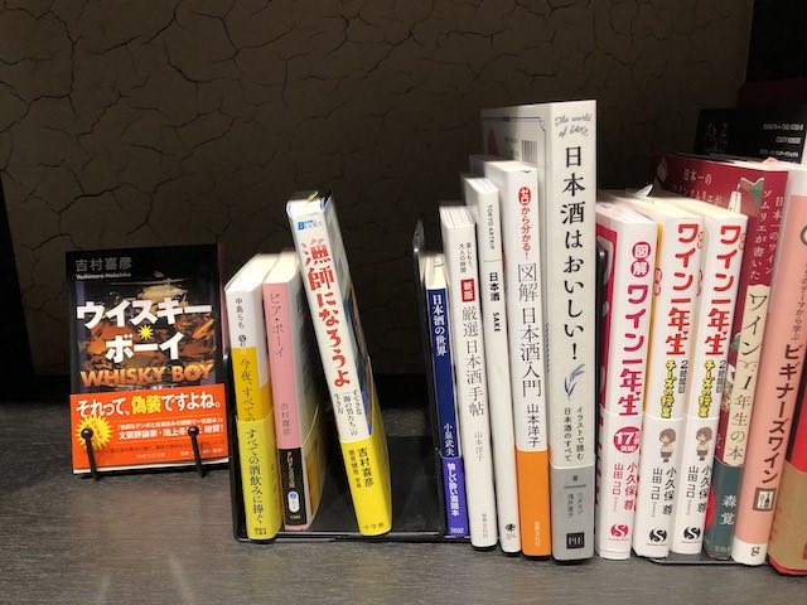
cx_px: 404
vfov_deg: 49.7
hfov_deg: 63.4
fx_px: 653
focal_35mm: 28
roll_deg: +0.9
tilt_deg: -15.0
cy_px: 302
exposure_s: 1/33
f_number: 1.8
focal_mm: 3.99
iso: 40
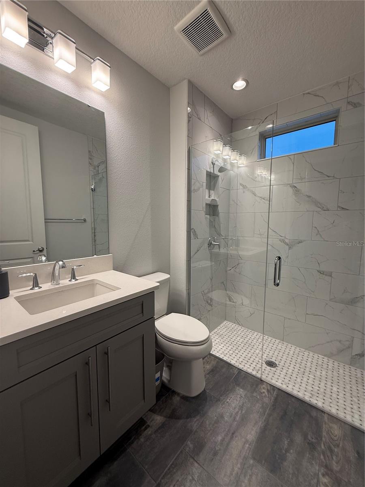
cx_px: 182
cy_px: 244
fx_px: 197
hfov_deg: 85.7
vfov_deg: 102.1
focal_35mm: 14
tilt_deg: -6.0
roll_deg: -0.8
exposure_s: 1/120
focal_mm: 2.22
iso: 125
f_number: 2.2
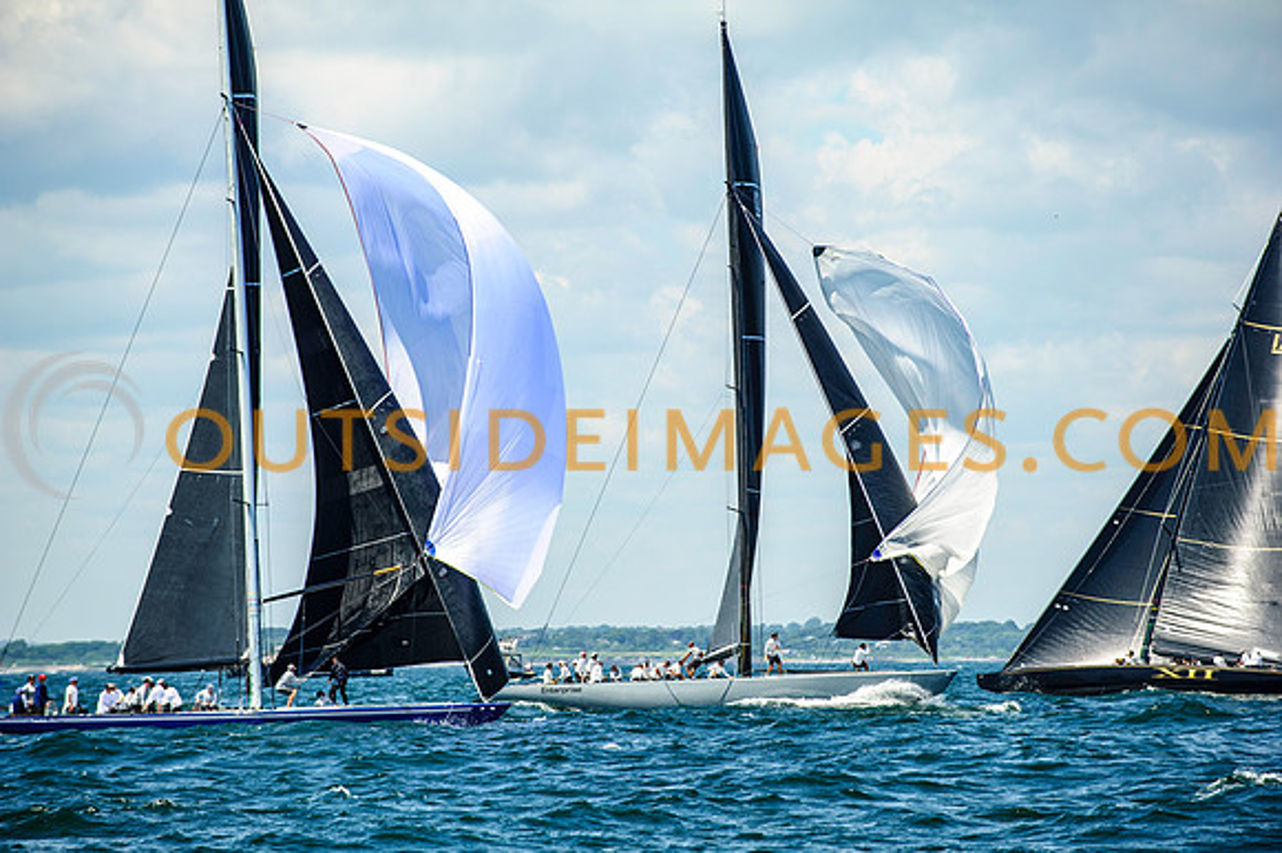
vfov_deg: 6.9
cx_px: 641
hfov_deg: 10.3
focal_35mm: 200
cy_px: 426
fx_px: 7118
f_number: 5
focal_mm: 200
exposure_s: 1/1600
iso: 320
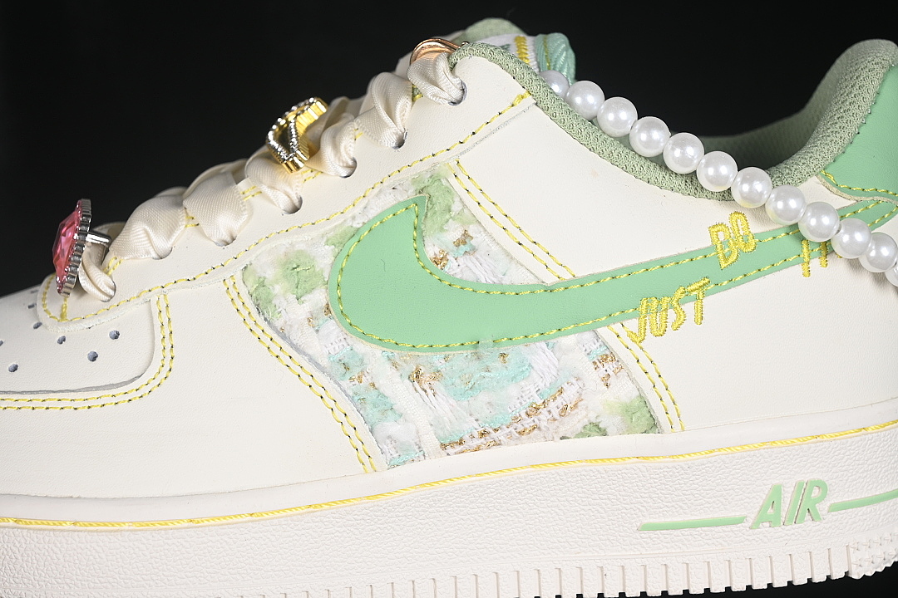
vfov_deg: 18.2
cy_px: 299
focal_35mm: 75
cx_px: 449
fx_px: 1871
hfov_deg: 27.0
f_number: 7.1
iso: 160
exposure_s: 1/80
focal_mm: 50
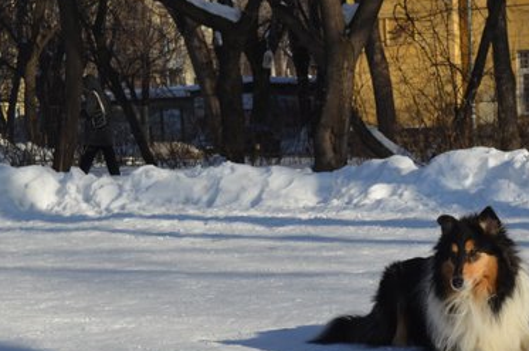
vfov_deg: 13.2
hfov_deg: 19.4
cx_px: 498
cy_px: 270
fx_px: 1510
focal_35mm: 103
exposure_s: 1/1600
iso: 400
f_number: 7.1
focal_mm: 32
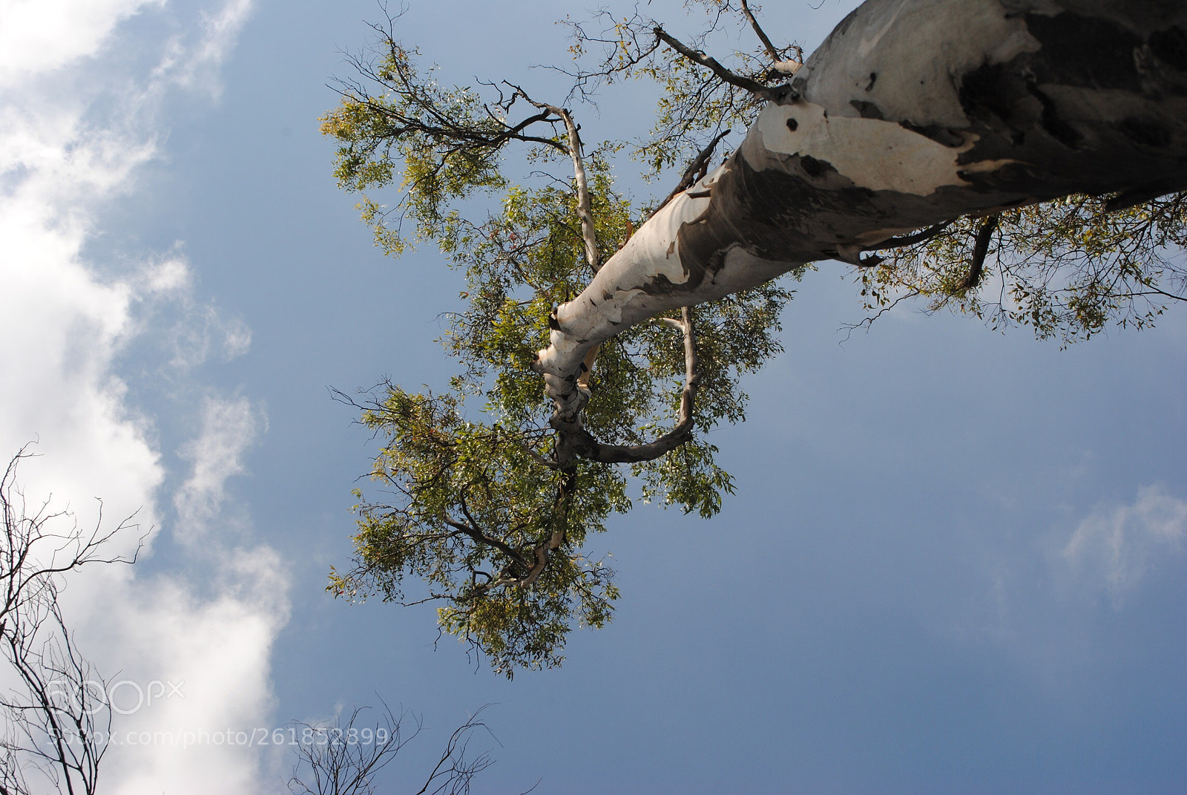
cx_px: 594
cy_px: 398
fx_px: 1585
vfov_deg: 28.2
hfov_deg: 41.1
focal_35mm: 48
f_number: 11
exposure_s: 1/200
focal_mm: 32
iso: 100
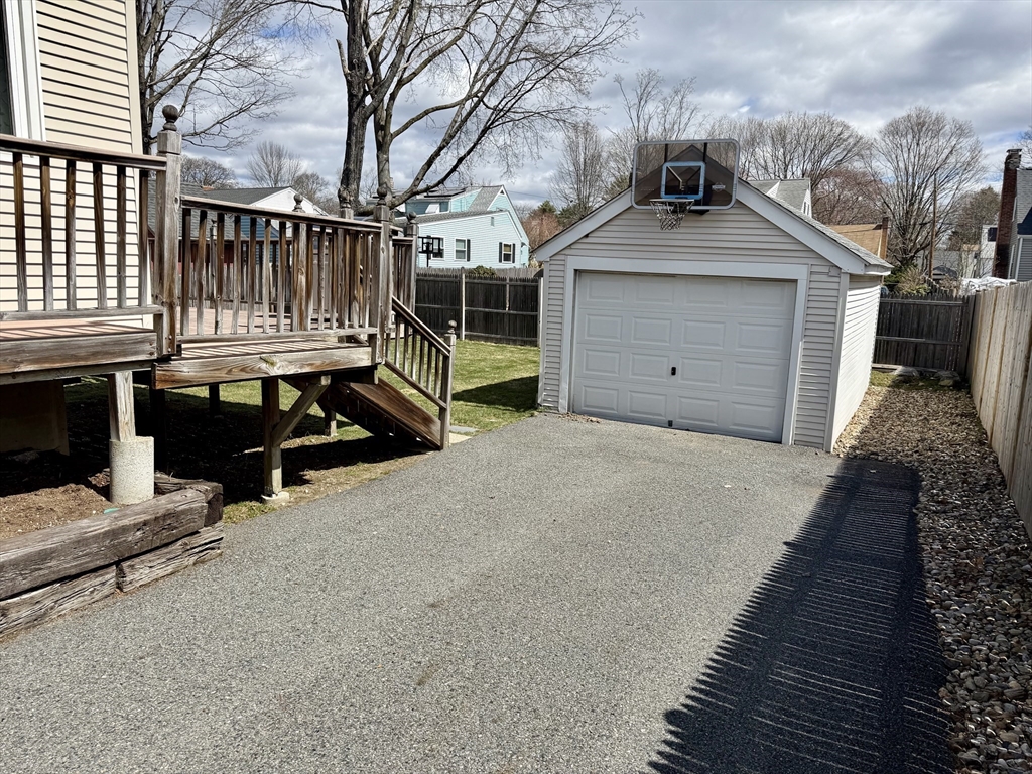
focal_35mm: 24
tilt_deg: -9.3
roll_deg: -1.4
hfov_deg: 71.6
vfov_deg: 56.8
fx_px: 716
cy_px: 387
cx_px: 516
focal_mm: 6.76
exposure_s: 1/6173
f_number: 1.78
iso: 80
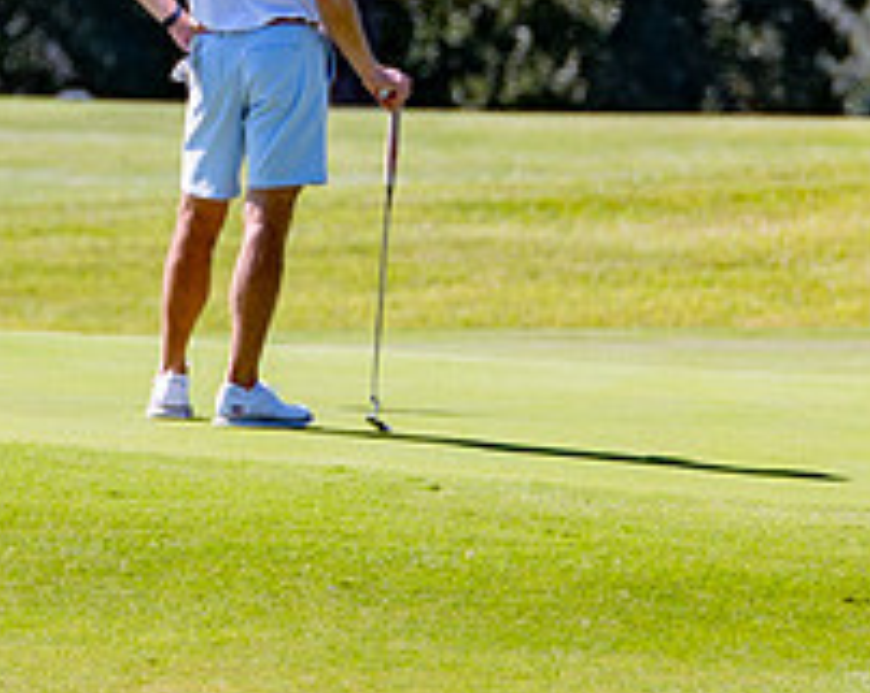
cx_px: 354
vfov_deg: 1.9
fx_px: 21315
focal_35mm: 829
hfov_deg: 2.3
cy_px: 88
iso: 100
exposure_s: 1/1000
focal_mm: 165
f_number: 4
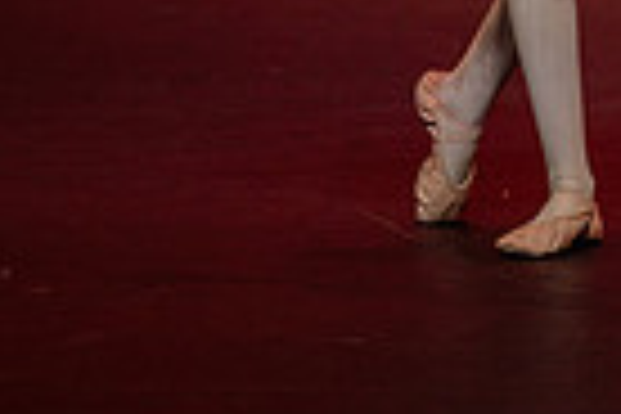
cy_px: -430
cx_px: 1156
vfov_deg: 1.7
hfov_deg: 2.6
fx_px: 13747
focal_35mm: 797
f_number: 2.8
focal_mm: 190
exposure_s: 1/640
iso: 1250
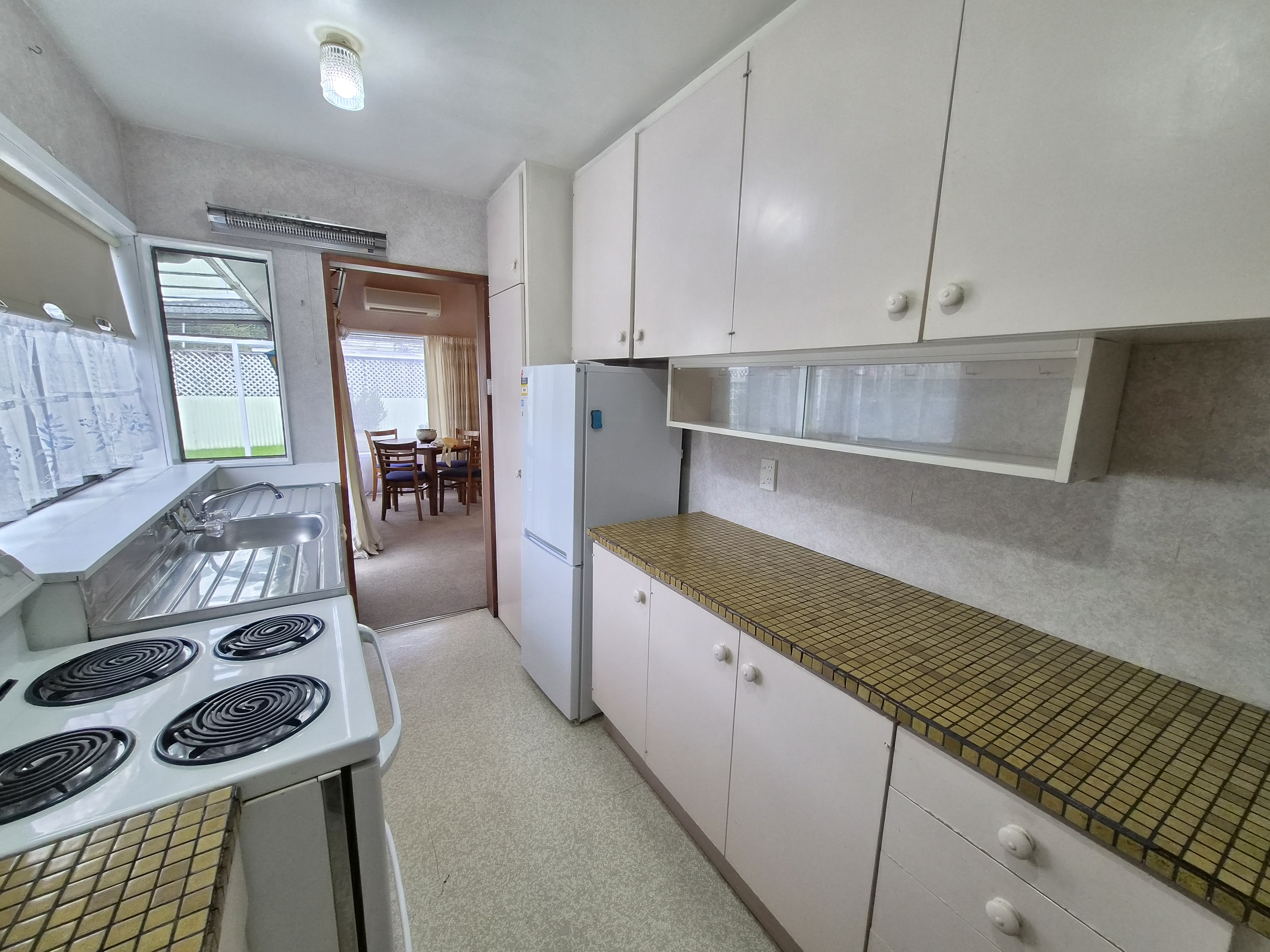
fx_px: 477
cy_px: 476
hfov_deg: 106.2
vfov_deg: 89.9
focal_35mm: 13
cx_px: 635
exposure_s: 1/100
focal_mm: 1.7
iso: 160
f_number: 2.2
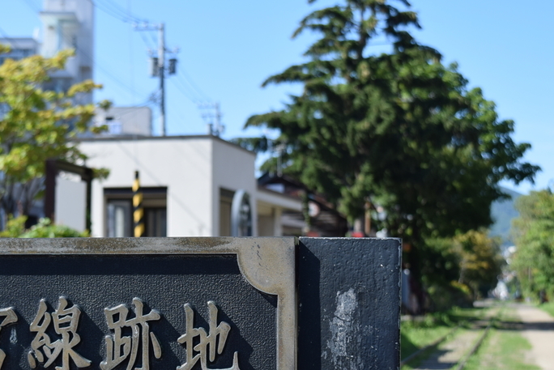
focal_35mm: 79
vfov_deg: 17.2
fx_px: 1216
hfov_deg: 25.6
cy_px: 267
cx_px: 220
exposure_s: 1/400
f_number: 5.6
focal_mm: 30
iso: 100
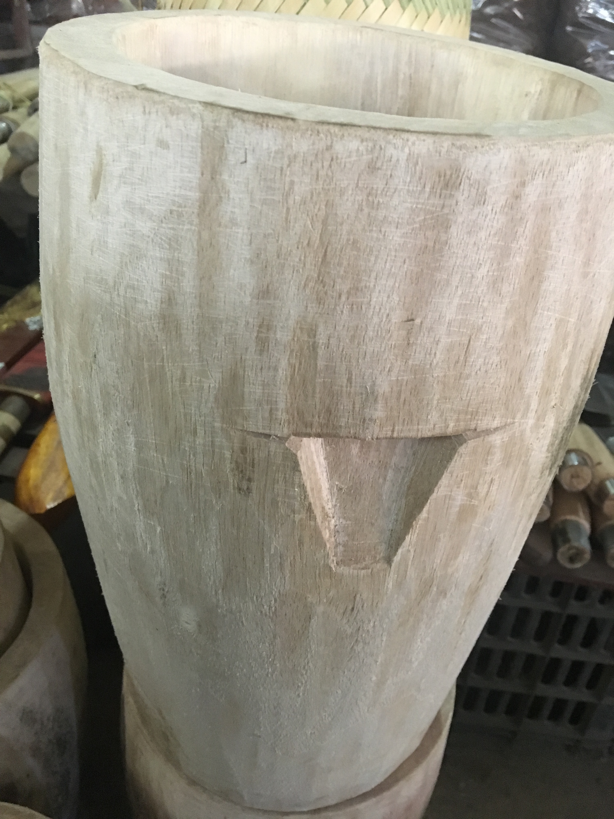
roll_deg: -5.8
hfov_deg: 48.2
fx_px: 686
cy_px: 410
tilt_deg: -32.1
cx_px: 307
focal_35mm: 29
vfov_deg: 61.7
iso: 250
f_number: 2.2
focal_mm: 4.15
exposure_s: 1/17
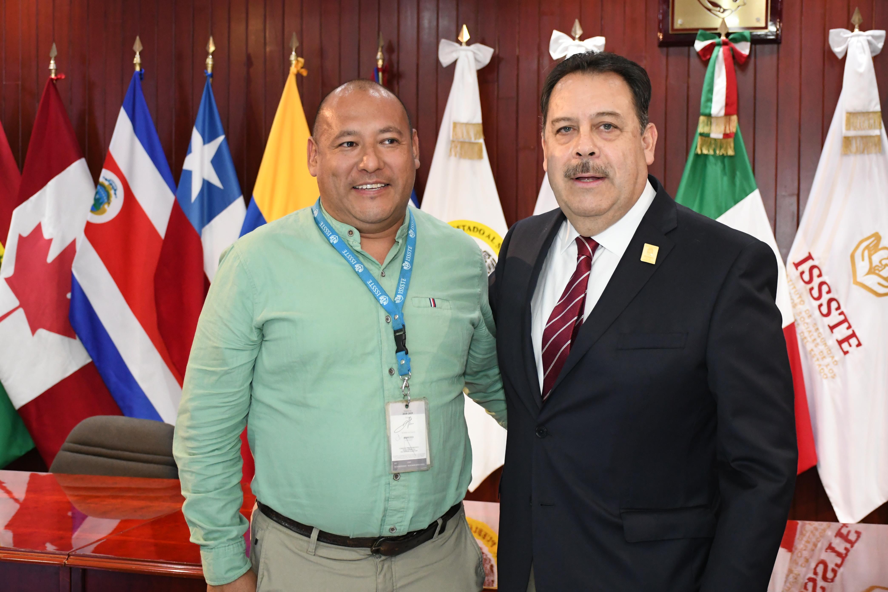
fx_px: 1258
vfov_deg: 26.5
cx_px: 444
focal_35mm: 51
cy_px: 296
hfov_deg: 38.9
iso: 3200
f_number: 4.2
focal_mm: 34
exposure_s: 1/100
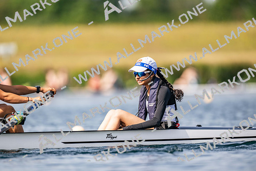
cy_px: 86
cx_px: 128
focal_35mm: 600
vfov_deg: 2.3
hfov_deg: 3.4
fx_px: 4267
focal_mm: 600
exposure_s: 1/2500
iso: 180
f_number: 4
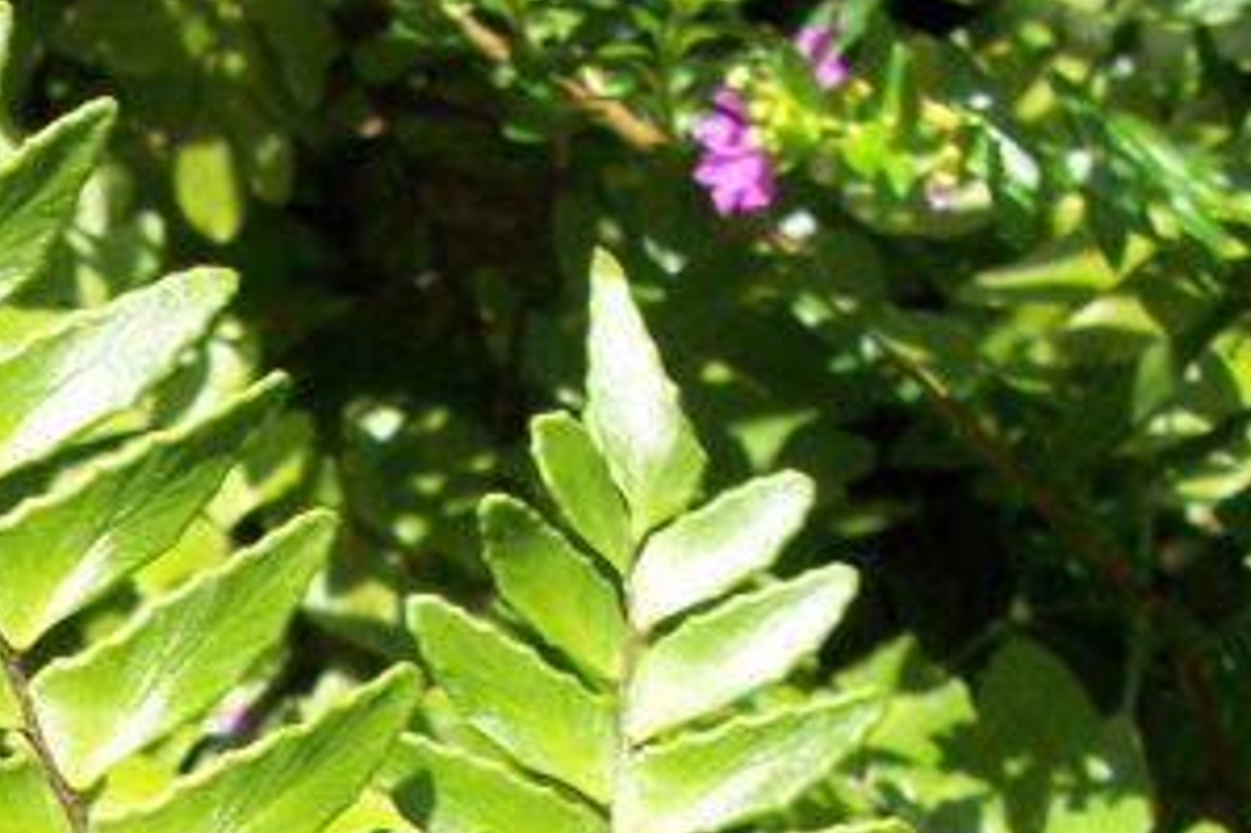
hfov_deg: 17.3
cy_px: 1406
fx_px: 3959
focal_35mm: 114
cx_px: -155
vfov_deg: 11.3
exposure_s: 1/60
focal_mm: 5.7
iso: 80
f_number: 8.8
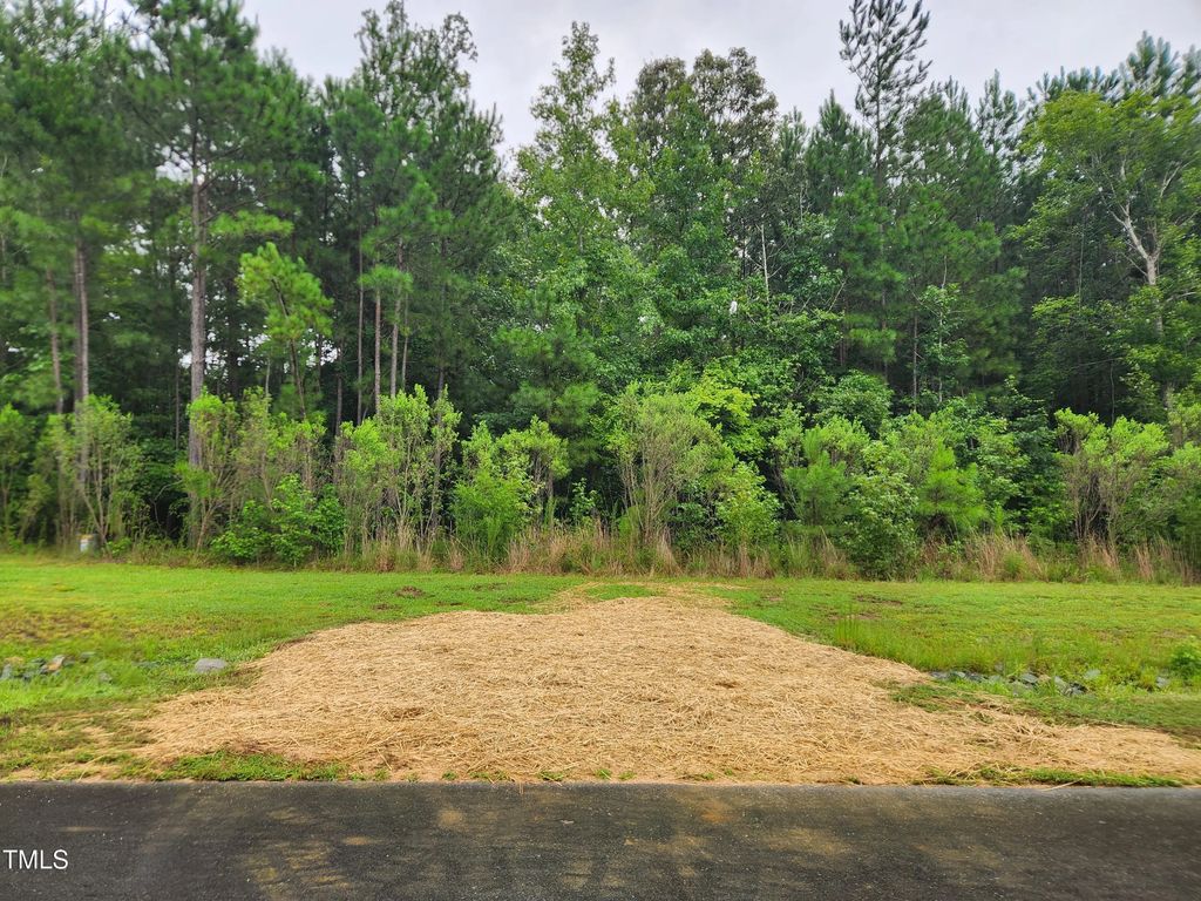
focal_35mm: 23
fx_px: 798
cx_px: 600
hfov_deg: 73.9
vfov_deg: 58.9
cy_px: 450
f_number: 1.8
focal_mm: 5.4
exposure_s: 1/296
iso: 20
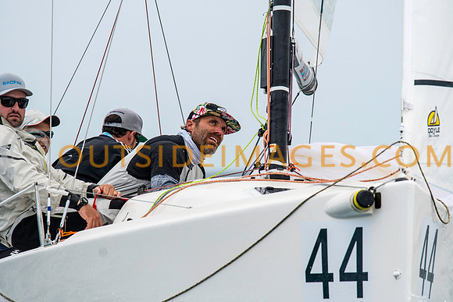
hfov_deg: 4.6
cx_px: 226
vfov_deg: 3.1
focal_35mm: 450
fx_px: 5668
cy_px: 151
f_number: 5.6
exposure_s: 1/2000
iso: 400
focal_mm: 300
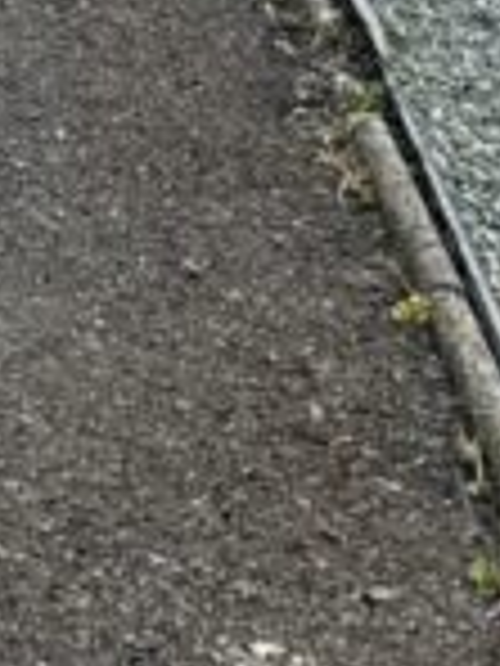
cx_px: -536
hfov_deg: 7.8
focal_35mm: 180
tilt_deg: -5.2
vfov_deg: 9.7
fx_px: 3467
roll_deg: -0.6
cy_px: -940
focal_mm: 5.96
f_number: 1.6
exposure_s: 1/4082
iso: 50
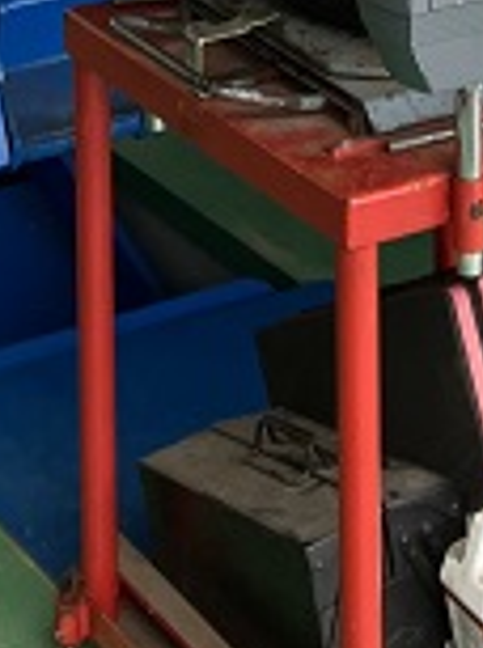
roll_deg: +1.0
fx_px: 2765
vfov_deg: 11.7
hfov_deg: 9.9
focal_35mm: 148
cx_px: 464
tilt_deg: -4.4
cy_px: -735
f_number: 1.8
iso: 32
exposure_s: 1/273
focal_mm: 3.99
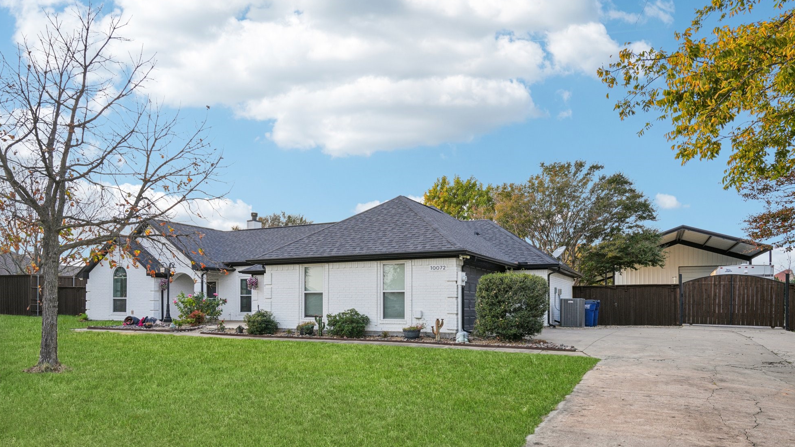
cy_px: 265
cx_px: 404
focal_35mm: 23
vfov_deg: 49.3
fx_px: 485
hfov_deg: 78.7
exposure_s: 1/80
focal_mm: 21
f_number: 8
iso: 100
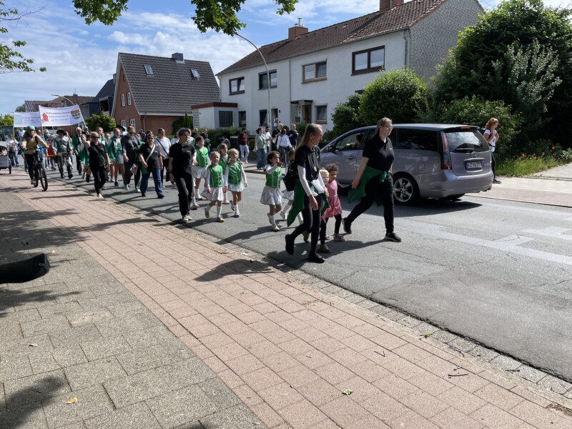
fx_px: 430
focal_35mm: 26
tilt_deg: -8.9
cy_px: 214
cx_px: 286
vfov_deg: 53.1
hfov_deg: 67.3
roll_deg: +0.7
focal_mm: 4.2
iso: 32
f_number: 1.6
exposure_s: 1/2092
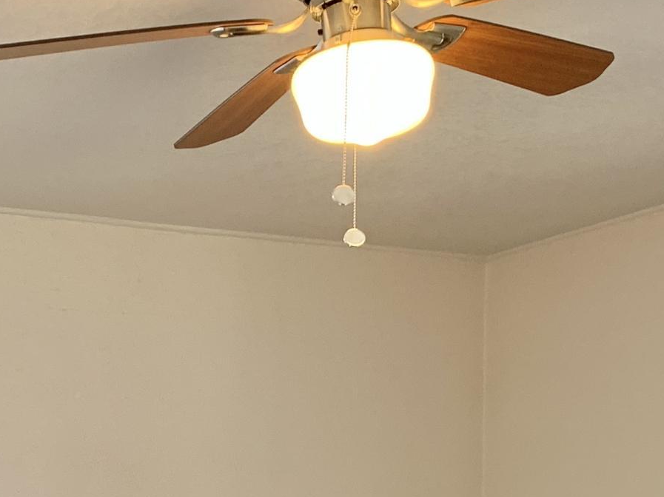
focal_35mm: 87
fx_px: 1668
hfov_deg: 22.4
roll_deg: +0.2
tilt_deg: -6.8
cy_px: 693
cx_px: 237
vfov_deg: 15.9
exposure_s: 1/120
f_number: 1.8
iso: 80
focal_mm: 4.25
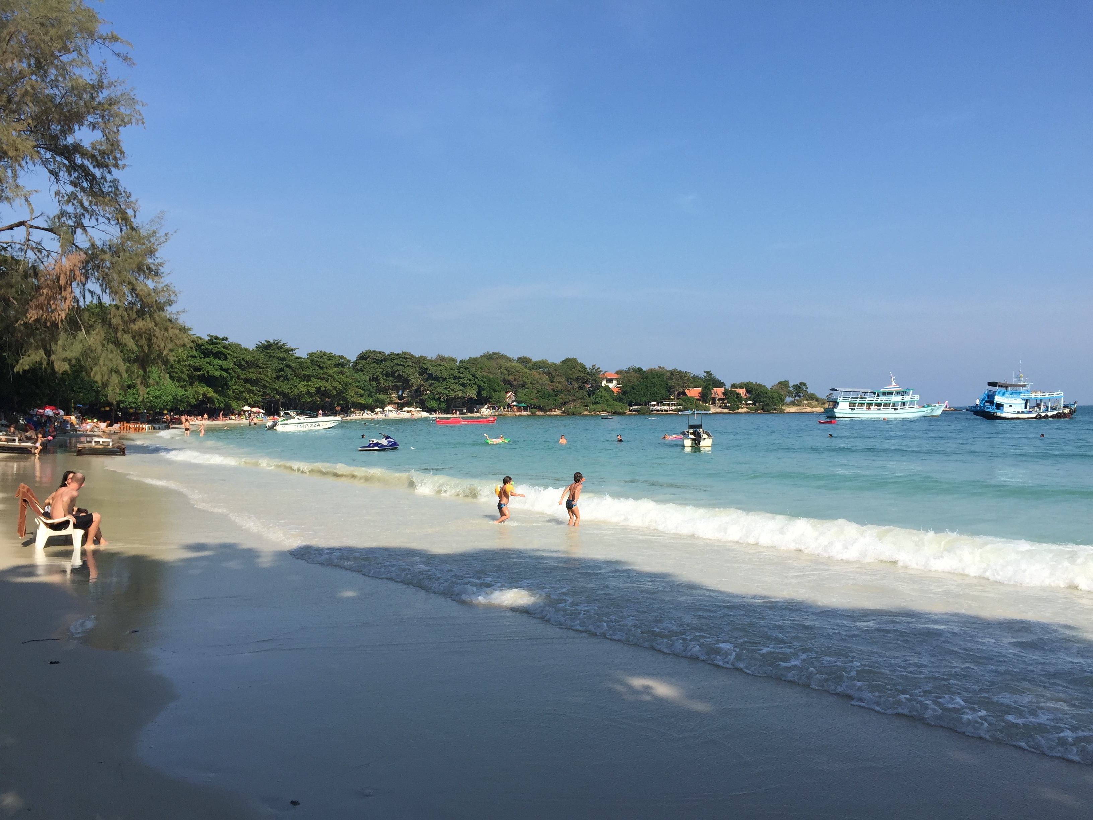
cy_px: 410
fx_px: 916
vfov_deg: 48.2
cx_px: 546
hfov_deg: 61.7
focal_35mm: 29
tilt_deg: -0.2
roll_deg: -0.2
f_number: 2.2
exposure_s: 1/2083
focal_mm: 4.15
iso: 32
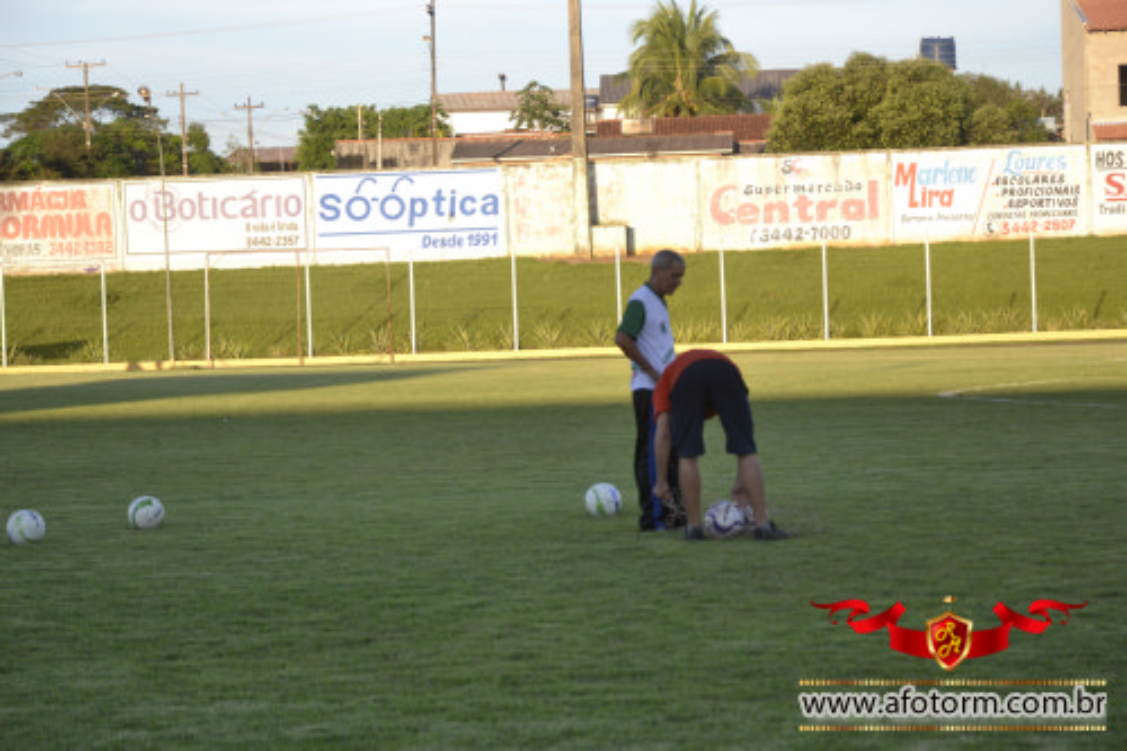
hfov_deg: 19.5
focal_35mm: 105
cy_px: 376
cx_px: 564
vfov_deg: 13.0
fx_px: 3286
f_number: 5.3
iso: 400
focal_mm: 70
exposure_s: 1/640
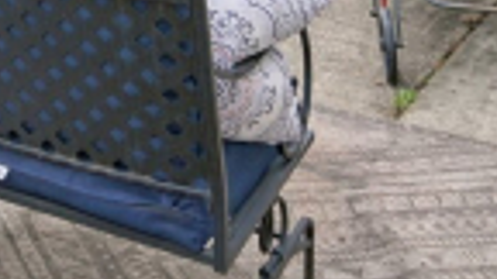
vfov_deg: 11.3
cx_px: -217
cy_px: -420
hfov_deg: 21.2
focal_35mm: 87
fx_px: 1147
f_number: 8
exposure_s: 1/60
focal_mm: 16
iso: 100
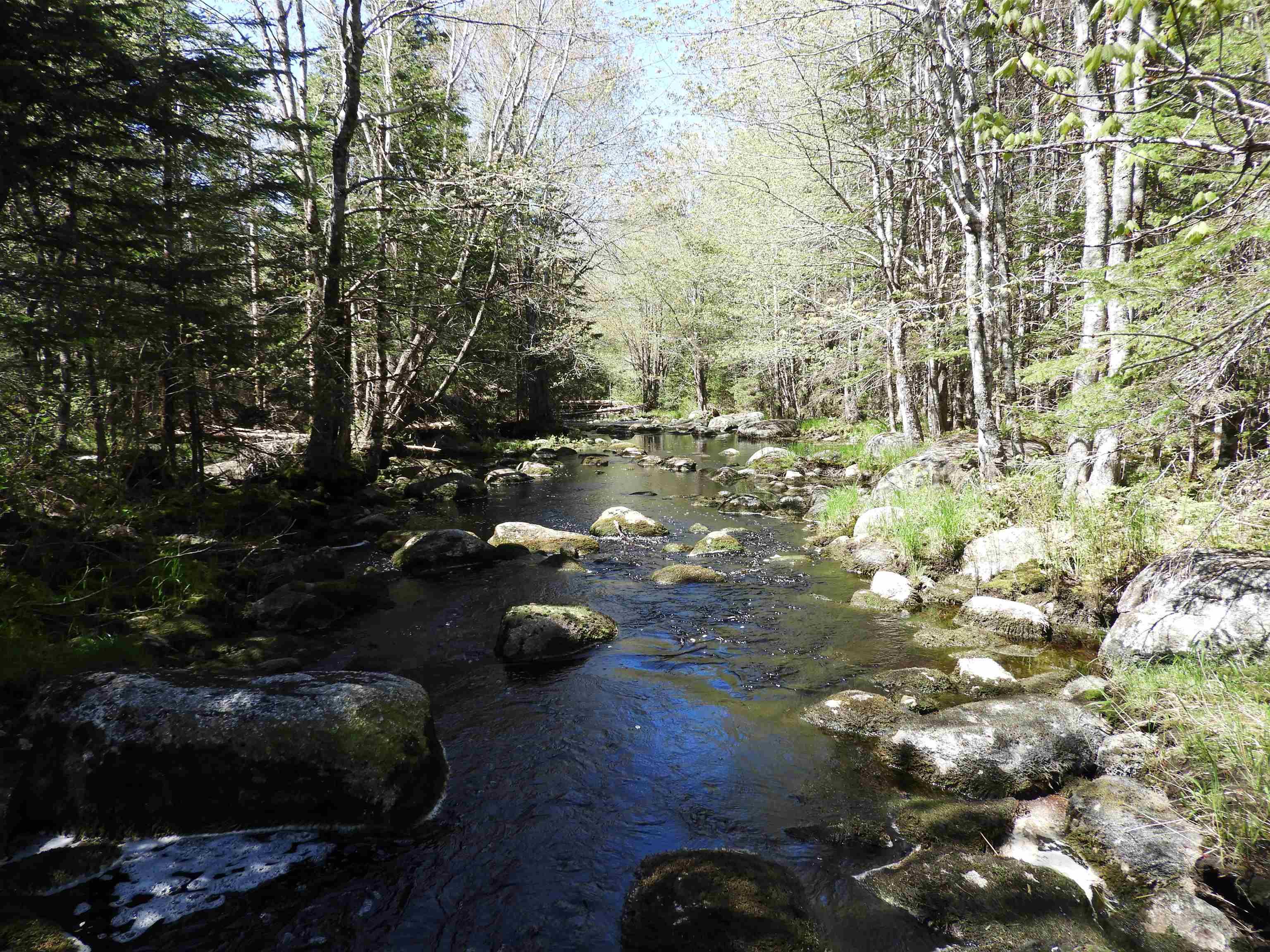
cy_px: 476
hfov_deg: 71.6
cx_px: 635
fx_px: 881
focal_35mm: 24
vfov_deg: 56.8
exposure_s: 1/250
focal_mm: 4.3
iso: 100
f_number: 3.3
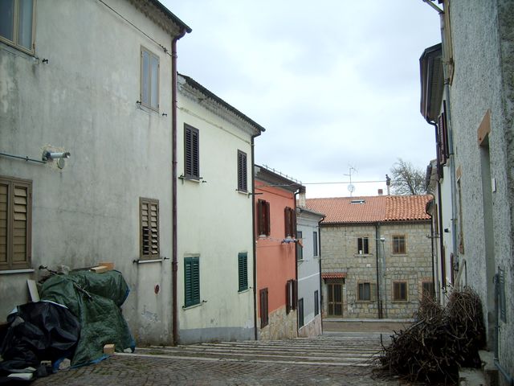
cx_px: 257
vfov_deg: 40.7
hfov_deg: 52.6
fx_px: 520
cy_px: 193
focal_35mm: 35
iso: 50
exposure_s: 1/180
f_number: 7.1
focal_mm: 5.8
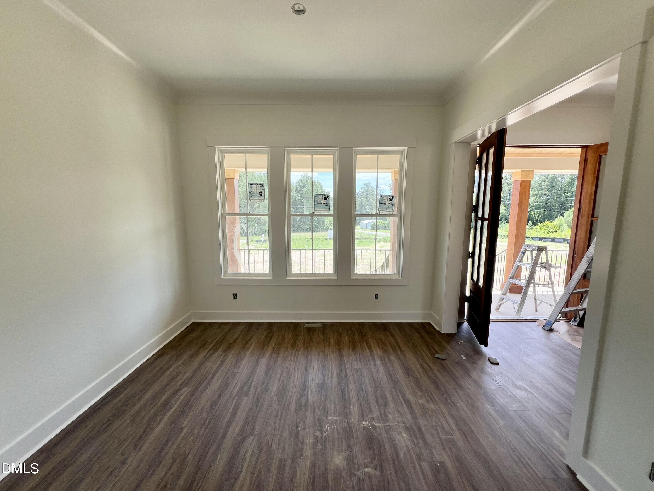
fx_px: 246
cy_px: 246
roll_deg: -0.1
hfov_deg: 106.2
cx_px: 327
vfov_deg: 89.9
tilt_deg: -7.6
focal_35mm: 13
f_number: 1.8
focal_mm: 1.57
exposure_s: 1/190
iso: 32
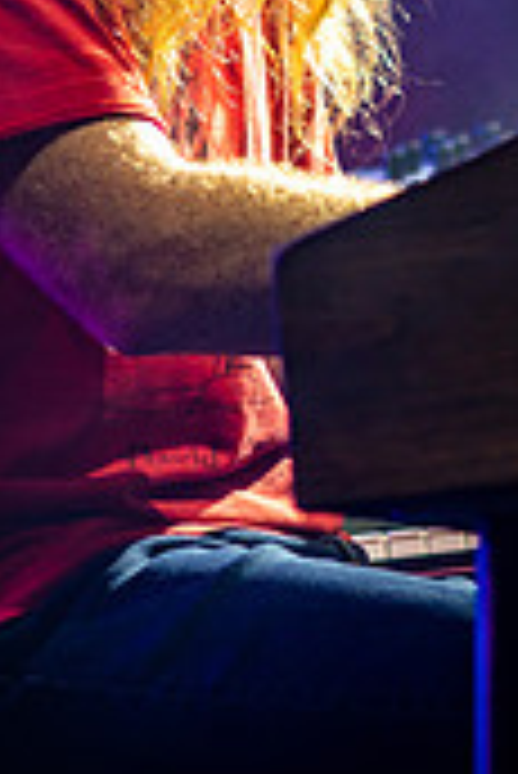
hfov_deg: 2.5
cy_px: -112
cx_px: 383
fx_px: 11825
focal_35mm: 549
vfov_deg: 3.7
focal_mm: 210
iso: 400
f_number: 4
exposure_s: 1/250
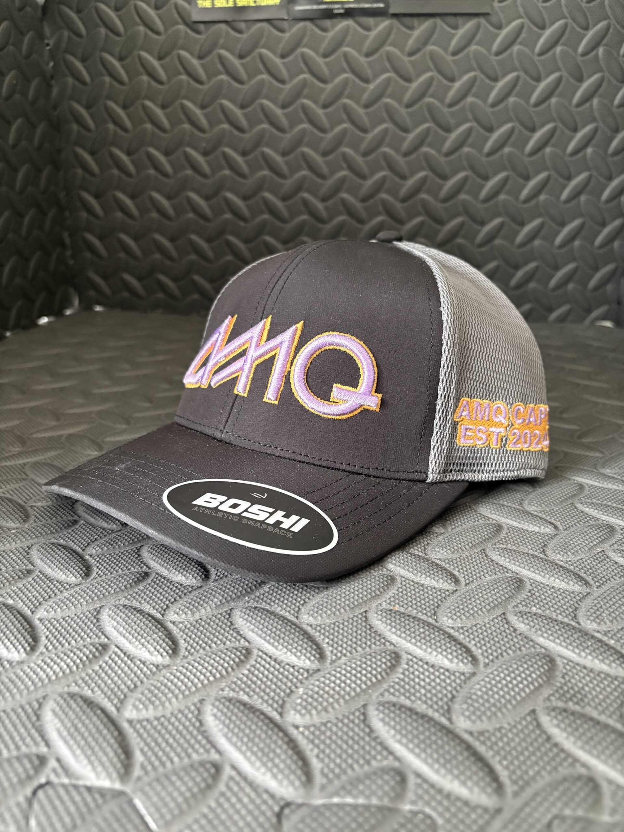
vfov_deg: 67.3
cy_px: 416
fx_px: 625
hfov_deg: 53.1
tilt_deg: -19.1
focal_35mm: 26
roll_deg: +2.2
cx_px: 312
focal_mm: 5.96
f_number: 1.6
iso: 640
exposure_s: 1/40
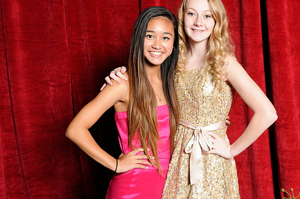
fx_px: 458
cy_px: 102
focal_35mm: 55
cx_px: 175
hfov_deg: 36.2
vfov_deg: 24.5
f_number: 8
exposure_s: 1/60
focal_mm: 28
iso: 400
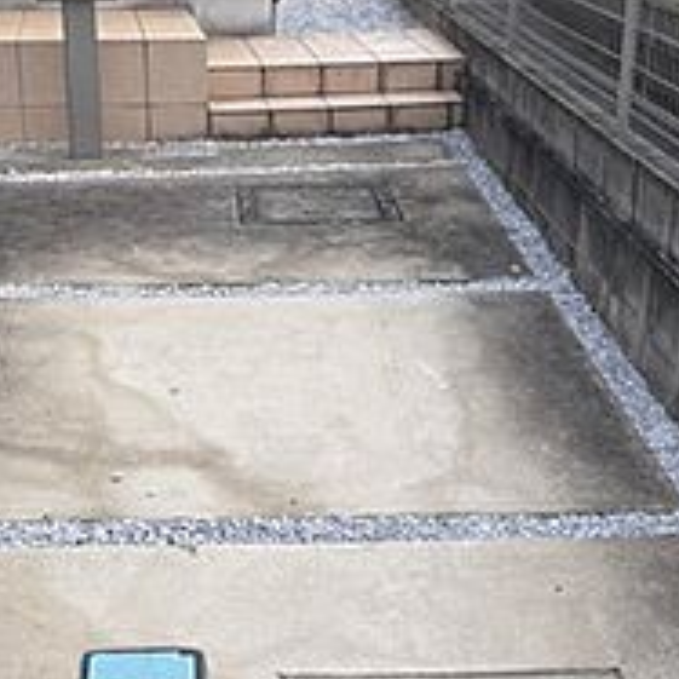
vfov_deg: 25.3
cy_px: 436
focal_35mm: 68
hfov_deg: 25.3
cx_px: 258
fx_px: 1509
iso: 80
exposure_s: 1/1042
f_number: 1.78
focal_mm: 6.76
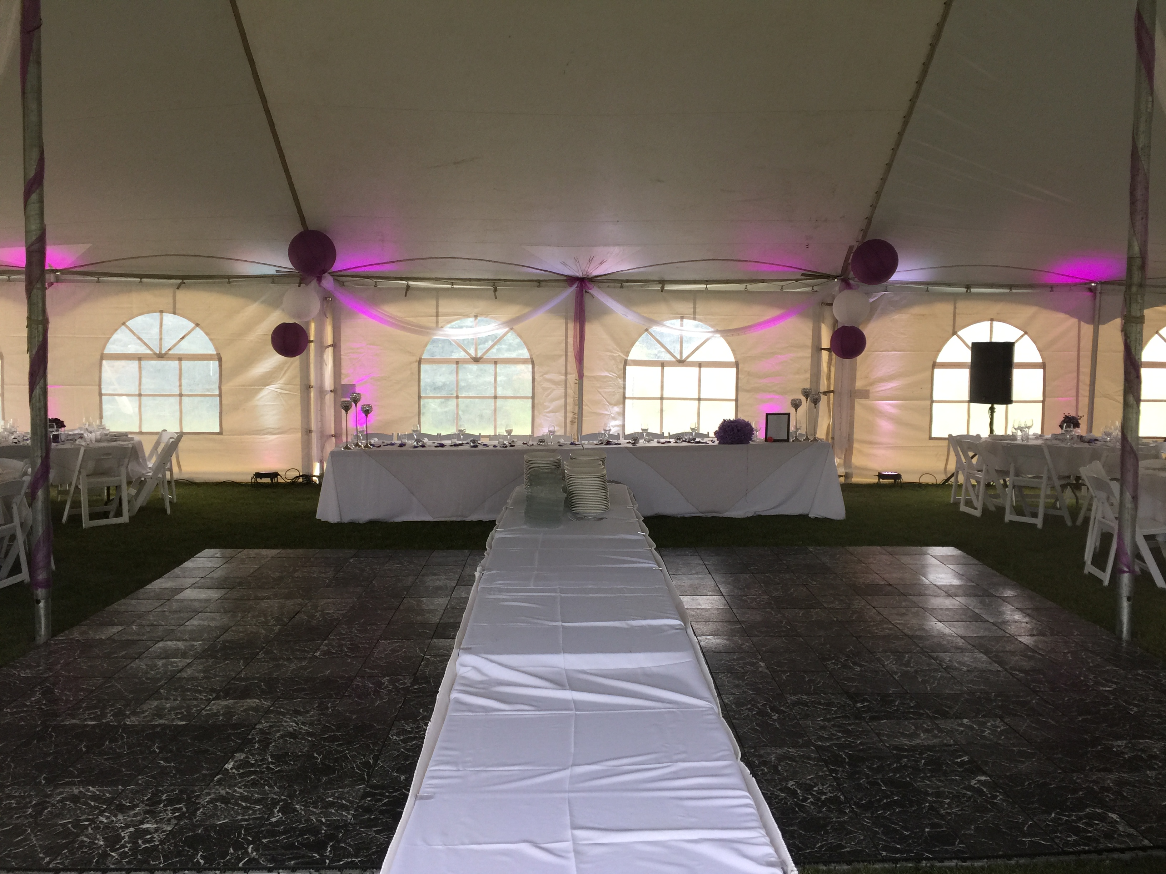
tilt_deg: -4.1
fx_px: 977
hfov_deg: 61.7
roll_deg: -0.5
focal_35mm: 29
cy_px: 437
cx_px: 583
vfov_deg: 48.2
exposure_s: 1/40
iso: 32
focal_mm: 4.15
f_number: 2.2
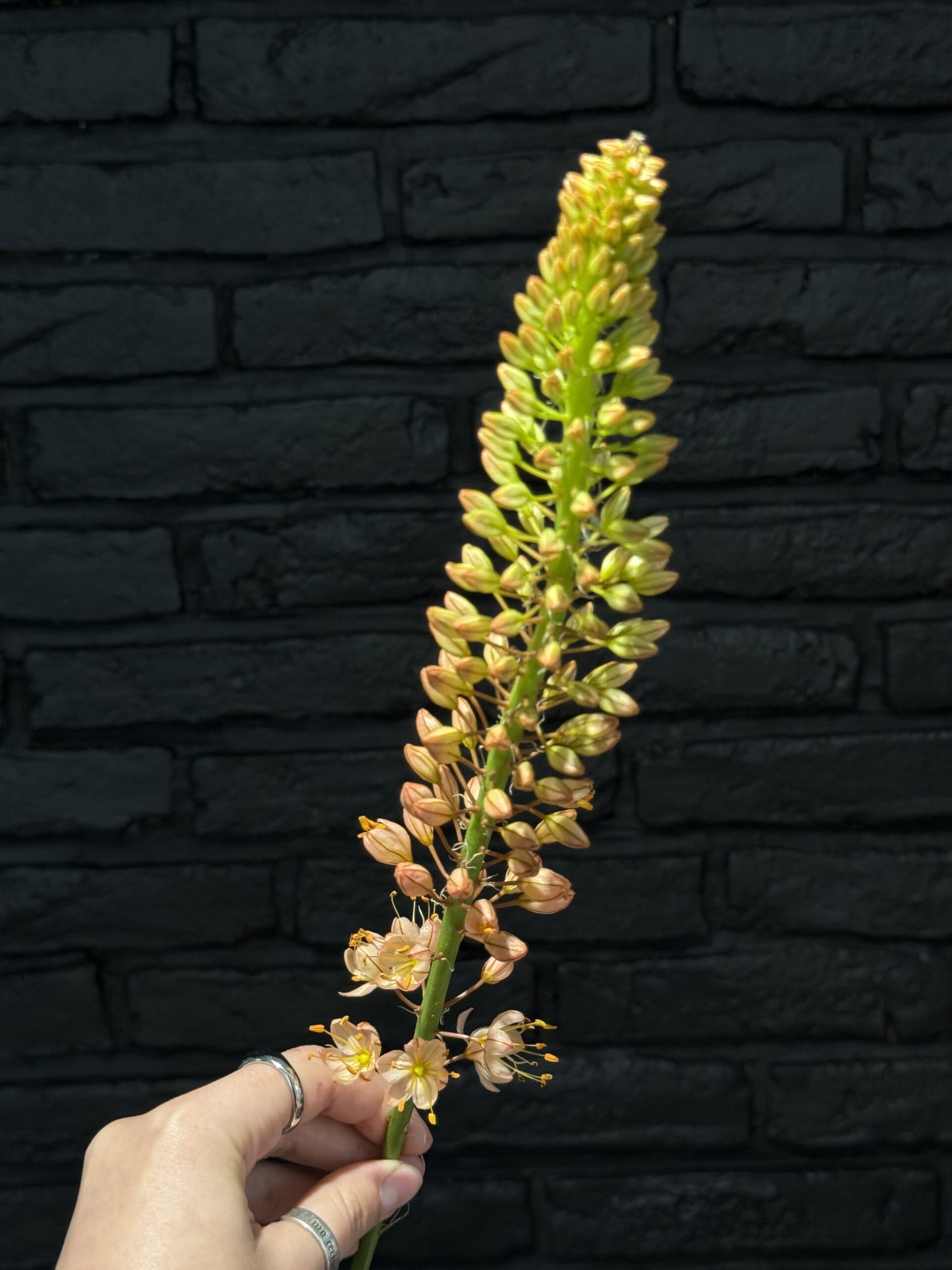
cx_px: 476
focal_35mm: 48
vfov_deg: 39.7
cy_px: 635
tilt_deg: -8.3
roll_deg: +0.8
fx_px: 1760
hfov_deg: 30.3
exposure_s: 1/100
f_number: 1.78
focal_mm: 6.76
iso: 100
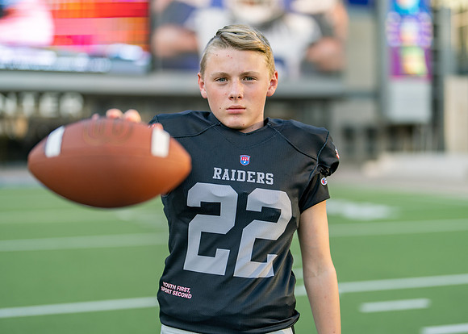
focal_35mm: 61
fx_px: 805
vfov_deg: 23.5
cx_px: 244
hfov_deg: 32.4
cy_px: 165
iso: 100
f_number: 1.2
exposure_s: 1/1600
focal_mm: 50
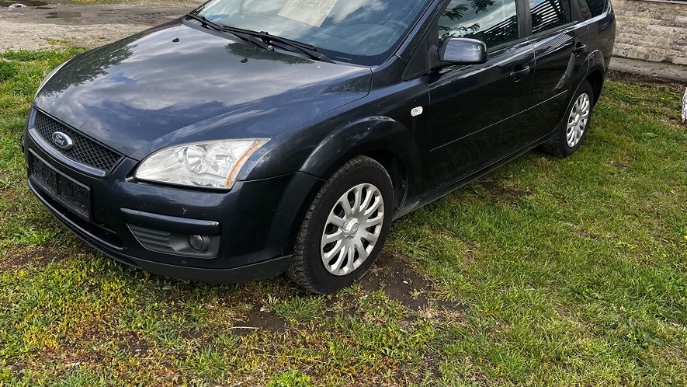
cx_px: 340
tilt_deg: -21.1
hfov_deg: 61.0
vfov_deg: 36.5
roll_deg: -0.9
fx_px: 583
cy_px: 145
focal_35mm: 32
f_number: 1.5
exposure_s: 1/924
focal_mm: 5.7
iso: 50
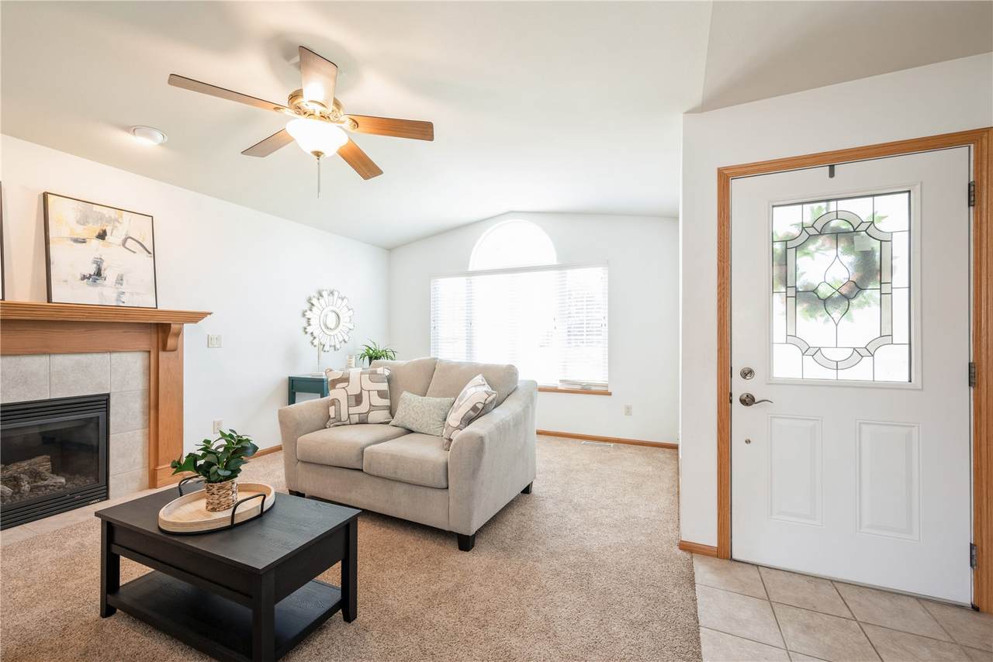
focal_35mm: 14
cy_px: 331
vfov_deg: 81.2
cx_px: 496
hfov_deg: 104.2
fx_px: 386
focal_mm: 14
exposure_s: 1/4
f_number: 8
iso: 200
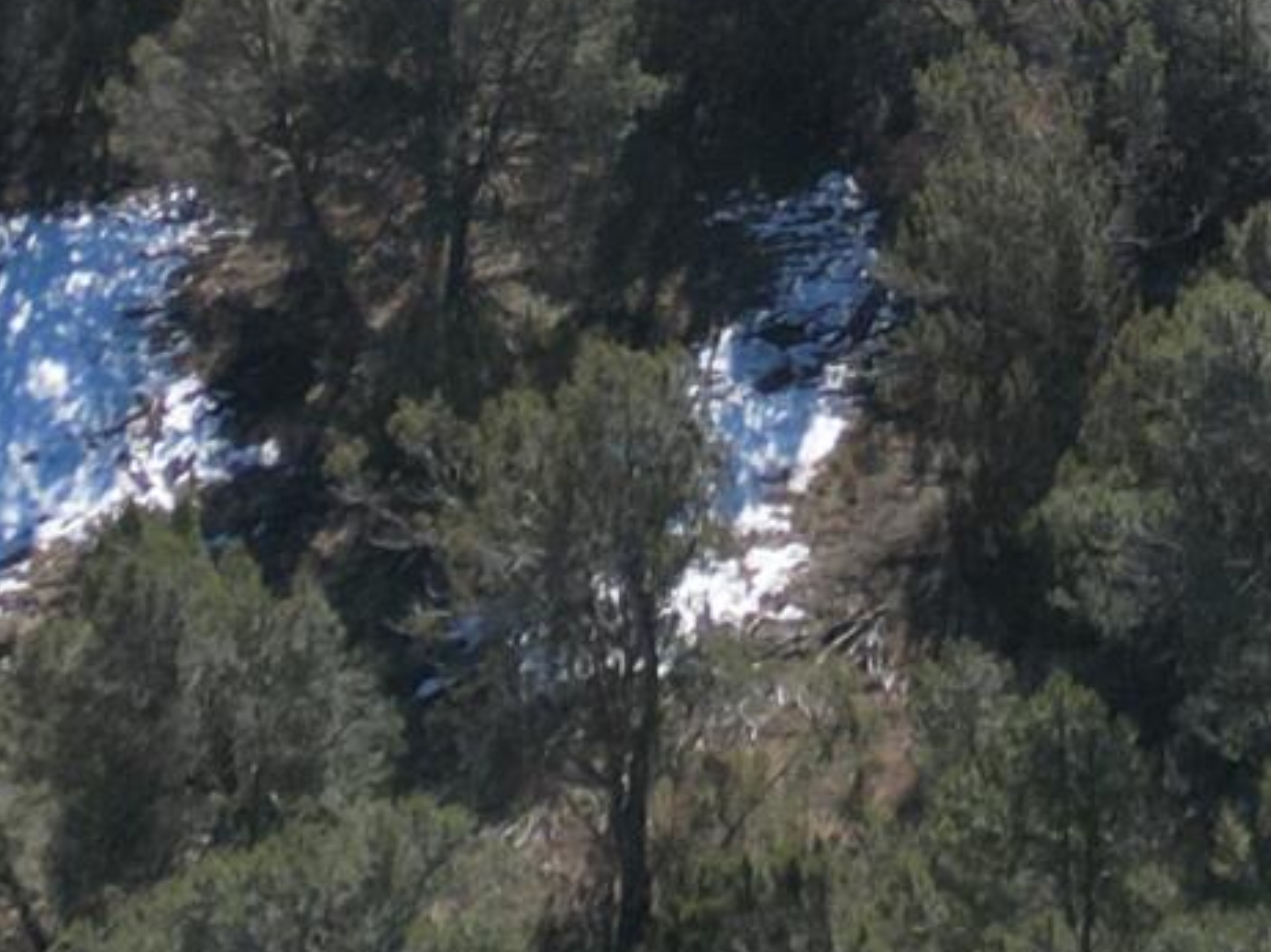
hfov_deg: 12.5
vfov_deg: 9.0
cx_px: 1304
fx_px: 5725
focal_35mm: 156
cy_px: -864
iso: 110
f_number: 1.7
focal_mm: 6.72
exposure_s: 1/2500
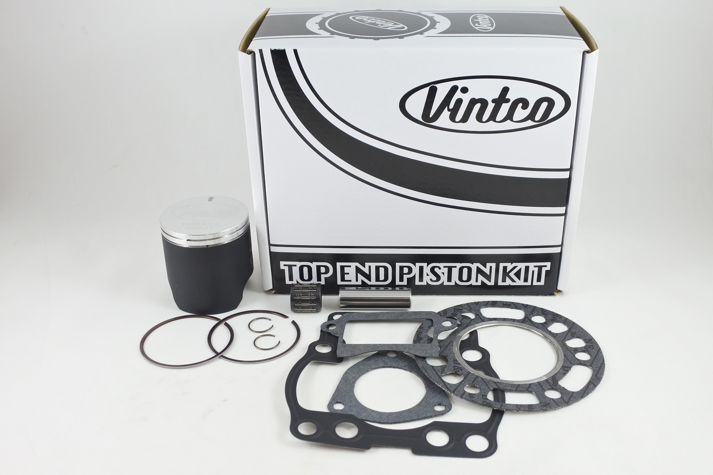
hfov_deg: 55.8
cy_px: 238
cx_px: 356
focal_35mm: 34
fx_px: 673
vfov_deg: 38.9
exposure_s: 1/125
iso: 500
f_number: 3.8
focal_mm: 12.6
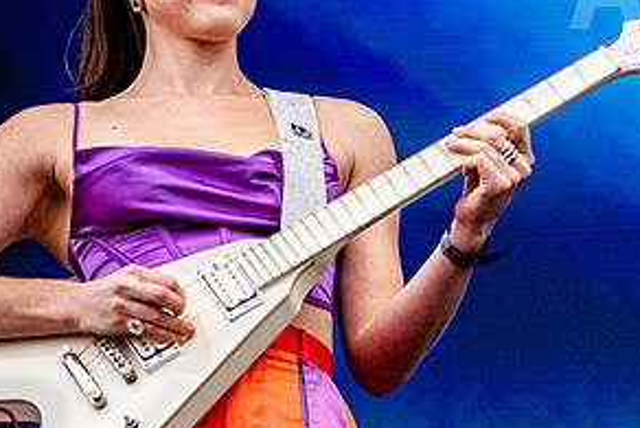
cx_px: 212
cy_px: 125
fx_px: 5425
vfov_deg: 4.5
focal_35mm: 305
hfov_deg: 6.7
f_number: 3.2
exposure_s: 1/6400
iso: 1250
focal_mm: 102
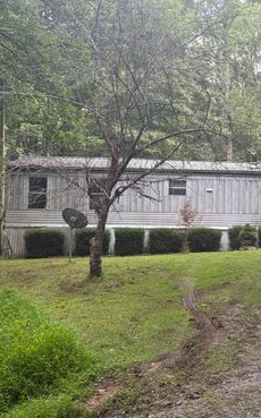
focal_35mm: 69
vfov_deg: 29.8
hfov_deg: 18.5
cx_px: 243
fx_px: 787
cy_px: 207
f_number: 1.78
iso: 200
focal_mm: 6.76
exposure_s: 1/60
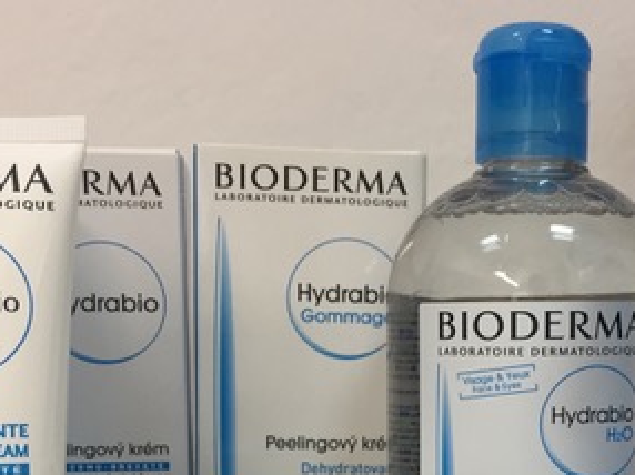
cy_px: 497
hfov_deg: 29.6
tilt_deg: -7.8
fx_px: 1191
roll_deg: -0.8
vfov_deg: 21.6
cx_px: 422
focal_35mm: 65
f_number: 2.2
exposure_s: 1/33
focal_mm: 4.15
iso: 32
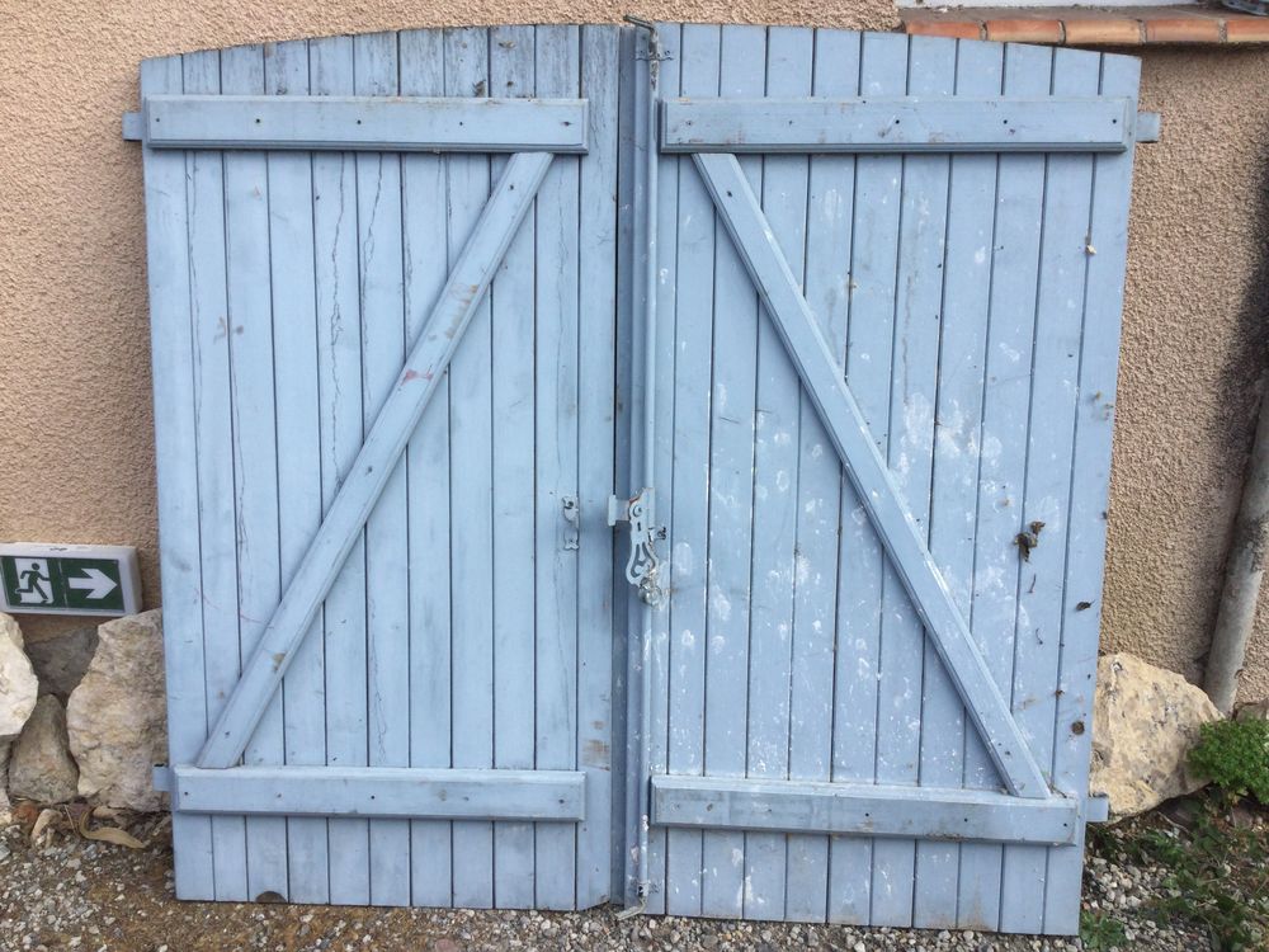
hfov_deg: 58.4
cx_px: 634
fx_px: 1136
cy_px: 476
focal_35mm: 31
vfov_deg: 45.4
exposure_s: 1/302
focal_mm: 3.3
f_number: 2.4
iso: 25
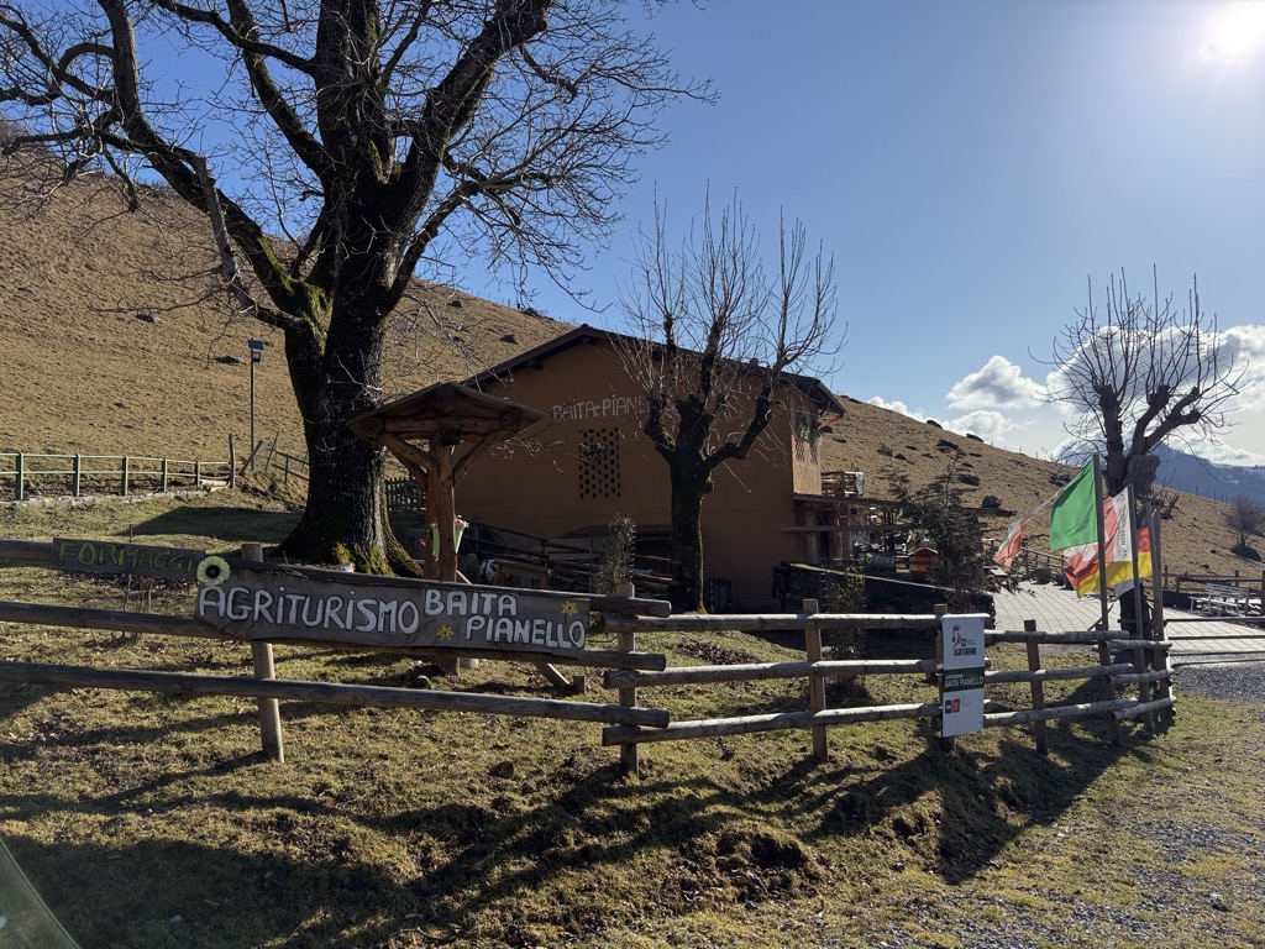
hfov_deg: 71.6
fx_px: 877
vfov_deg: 56.8
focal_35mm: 24
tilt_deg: +3.2
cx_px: 632
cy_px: 474
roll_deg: +2.5
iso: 100
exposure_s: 1/6711
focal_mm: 6.76
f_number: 1.78
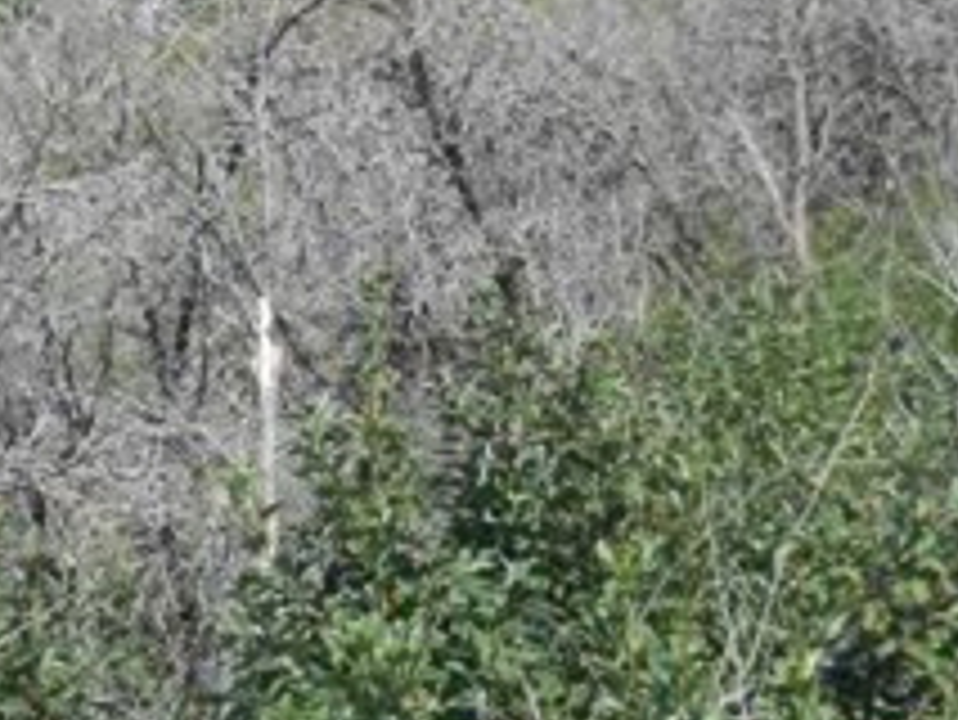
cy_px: 207
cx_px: 328
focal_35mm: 132
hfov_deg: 14.9
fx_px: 3655
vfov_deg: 11.2
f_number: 4.7
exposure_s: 1/320
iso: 80
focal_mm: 7.9
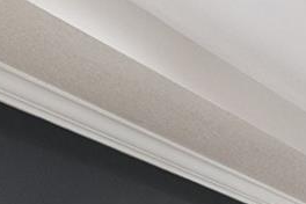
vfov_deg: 12.0
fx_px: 824
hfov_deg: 12.9
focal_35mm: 97
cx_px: 823
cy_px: 451
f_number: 9
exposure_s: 1/50
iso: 2000
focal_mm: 16
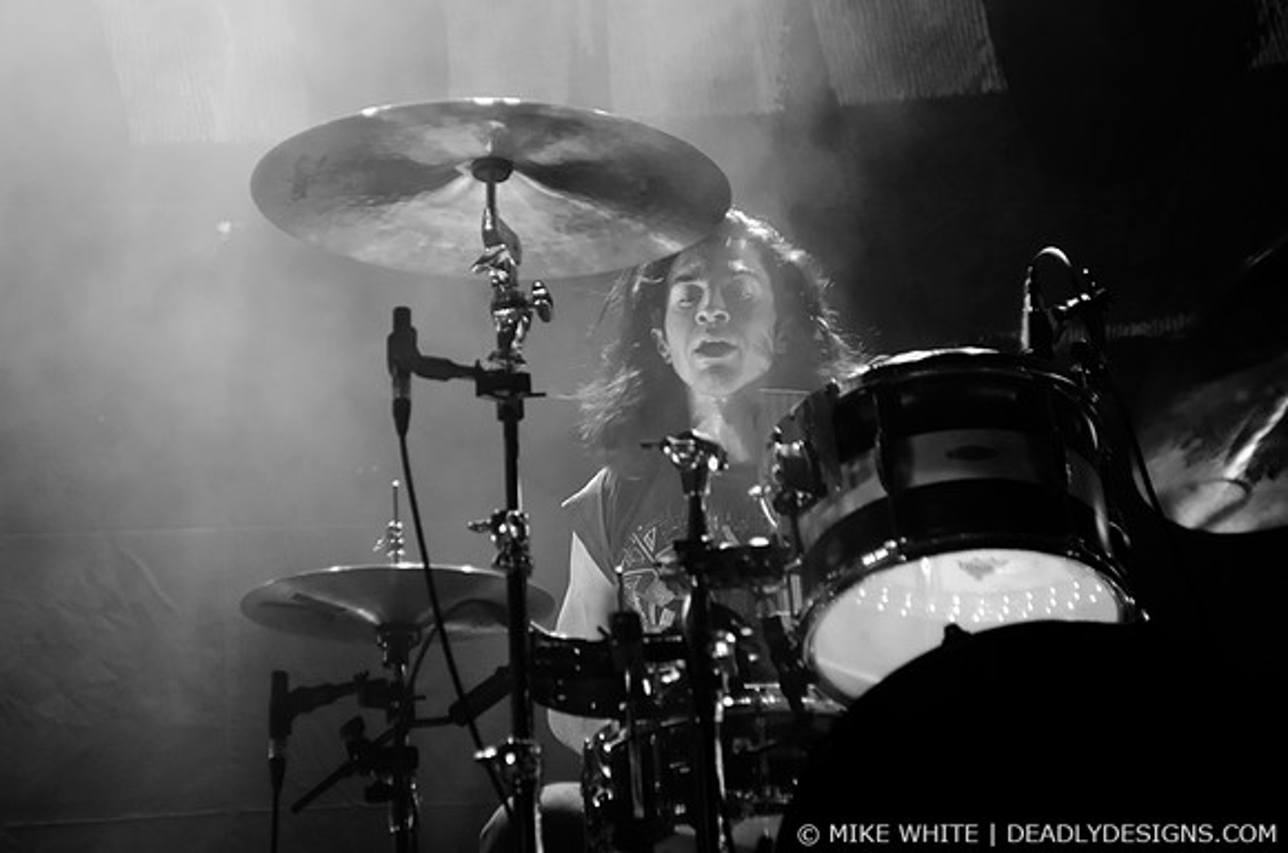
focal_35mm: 105
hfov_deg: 19.5
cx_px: 644
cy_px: 426
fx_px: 3748
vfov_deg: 13.0
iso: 1000
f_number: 2.8
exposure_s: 1/60
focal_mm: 70
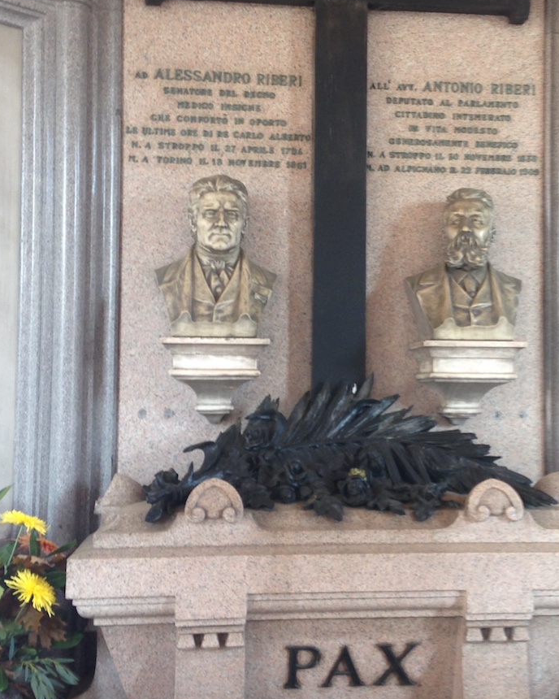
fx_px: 1158
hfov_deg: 27.1
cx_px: 348
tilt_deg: +5.7
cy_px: 310
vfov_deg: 33.5
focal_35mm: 56
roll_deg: -1.1
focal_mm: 4.12
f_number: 2.4
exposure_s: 1/24
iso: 50
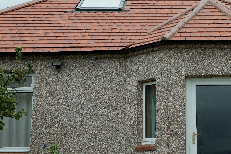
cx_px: 171
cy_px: 53
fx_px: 565
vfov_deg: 15.5
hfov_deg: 22.9
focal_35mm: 88
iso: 200
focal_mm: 52
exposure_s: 1/250
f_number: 8
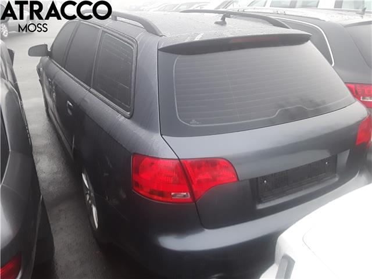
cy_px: 140
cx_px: 186
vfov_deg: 49.7
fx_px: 301
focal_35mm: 28
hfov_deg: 63.4
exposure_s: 1/50
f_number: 1.9
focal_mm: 2.91
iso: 125
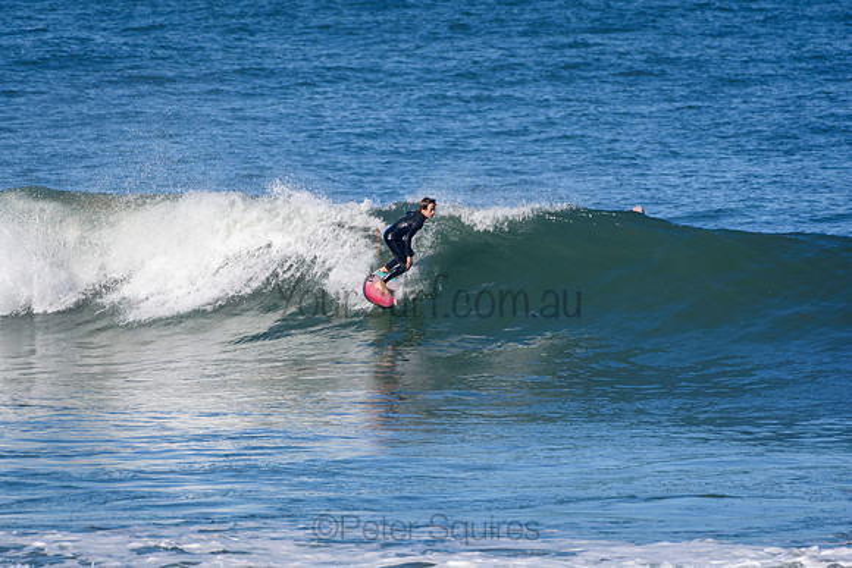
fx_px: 17753
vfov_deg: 1.8
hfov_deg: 2.7
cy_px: 284
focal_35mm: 750
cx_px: 426
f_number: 5.6
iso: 360
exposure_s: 1/2000
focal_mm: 500
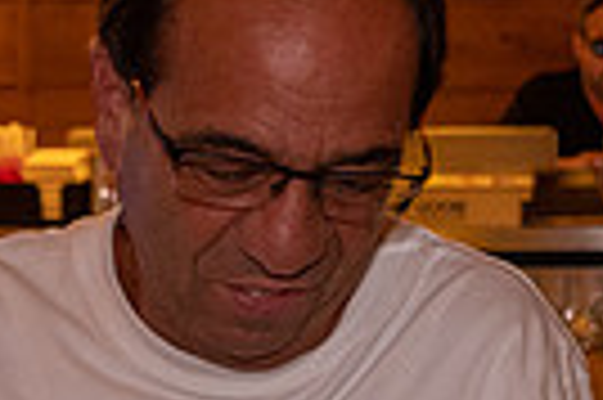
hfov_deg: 13.1
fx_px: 2610
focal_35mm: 156
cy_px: 378
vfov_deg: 8.7
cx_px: 531
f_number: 4.8
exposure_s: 1/60
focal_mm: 36
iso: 6400
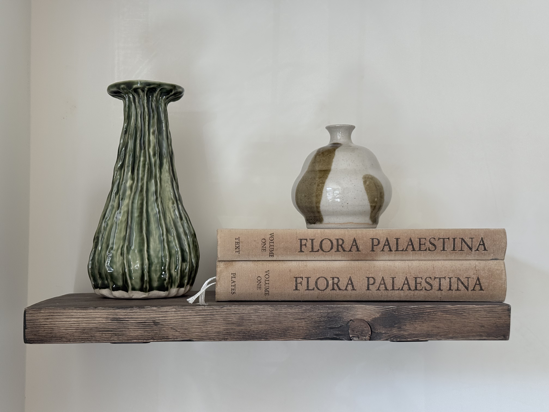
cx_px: 274
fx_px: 761
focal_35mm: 48
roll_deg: -0.7
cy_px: 206
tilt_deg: +3.9
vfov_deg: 30.3
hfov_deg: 39.7
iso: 100
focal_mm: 6.76
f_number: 1.78
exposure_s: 1/174
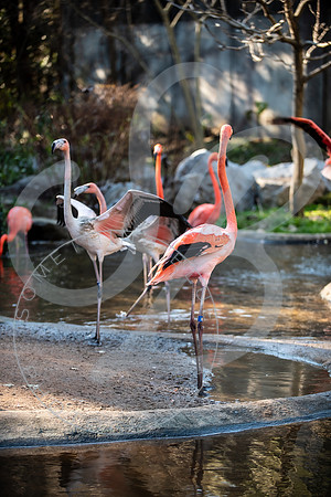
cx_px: 166
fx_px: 1448
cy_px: 248
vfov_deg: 19.5
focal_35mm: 105
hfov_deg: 13.0
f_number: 2.8
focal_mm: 105
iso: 200
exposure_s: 1/400
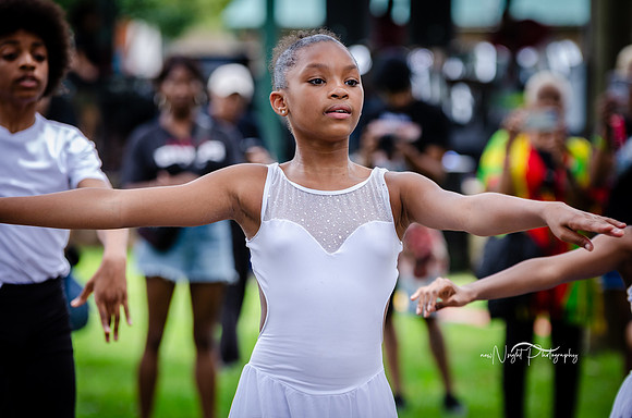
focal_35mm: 240
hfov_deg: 8.6
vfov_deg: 5.7
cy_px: 209
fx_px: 4204
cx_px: 316
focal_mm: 160
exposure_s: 1/400
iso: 200
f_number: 4
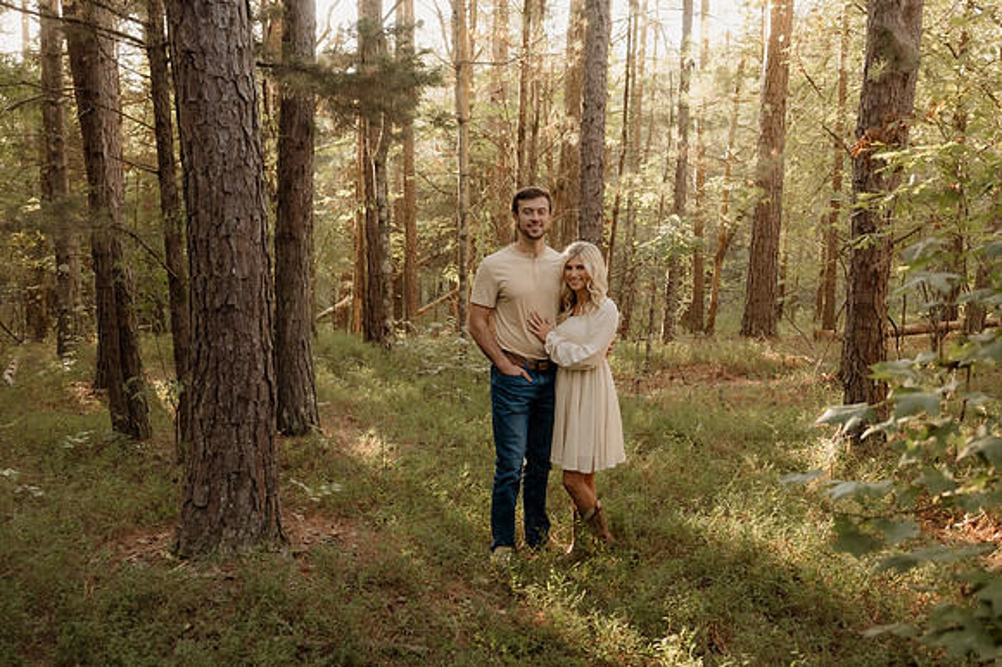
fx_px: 1001
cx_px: 501
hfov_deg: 53.2
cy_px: 334
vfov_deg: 36.8
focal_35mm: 36
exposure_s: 1/125
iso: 500
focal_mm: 24
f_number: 2.8
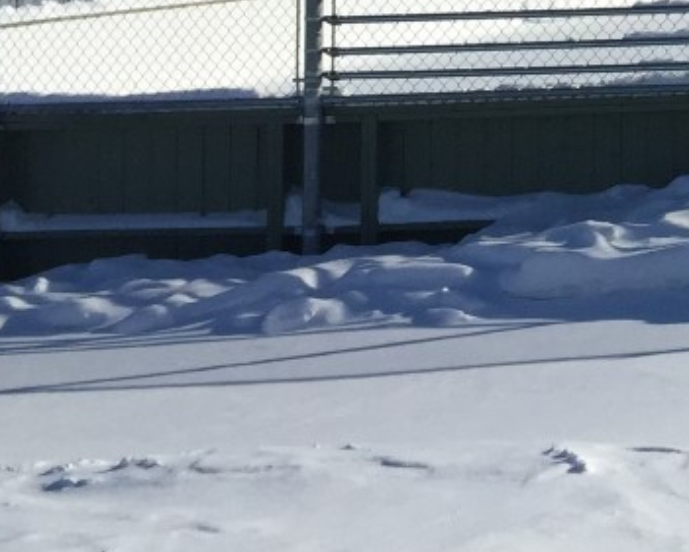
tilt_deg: +4.3
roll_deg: +2.0
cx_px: 1168
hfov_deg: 14.8
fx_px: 2366
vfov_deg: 12.5
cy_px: -314
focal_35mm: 116
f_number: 2.2
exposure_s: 1/5650
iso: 32
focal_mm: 4.15
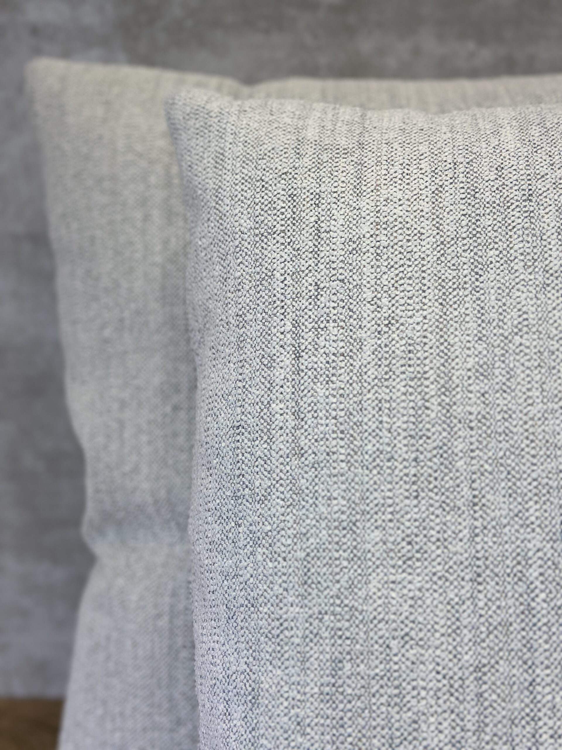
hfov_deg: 30.3
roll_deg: +1.4
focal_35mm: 48
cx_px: 281
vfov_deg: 39.7
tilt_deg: -16.9
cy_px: 375
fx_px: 1039
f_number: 1.78
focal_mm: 6.86
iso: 80
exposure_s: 1/364
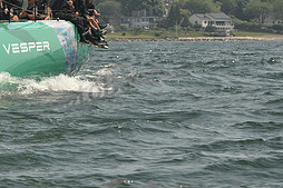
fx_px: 2695
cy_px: 45
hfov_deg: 6.0
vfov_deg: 4.0
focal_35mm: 343
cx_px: -26
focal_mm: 150
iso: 250
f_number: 7.1
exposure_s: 1/640
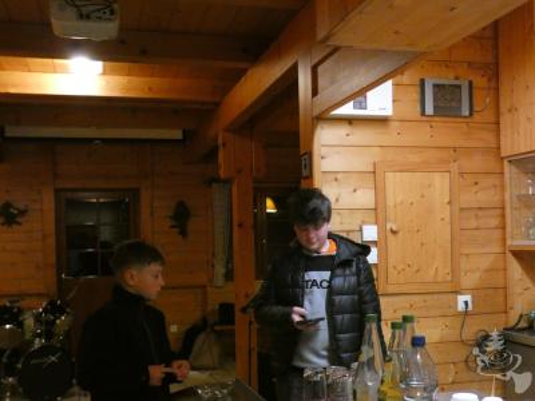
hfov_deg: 43.9
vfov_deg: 33.6
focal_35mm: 43
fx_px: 665
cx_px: 268
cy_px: 200
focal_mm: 7.8
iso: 1600
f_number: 3.7
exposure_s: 1/25
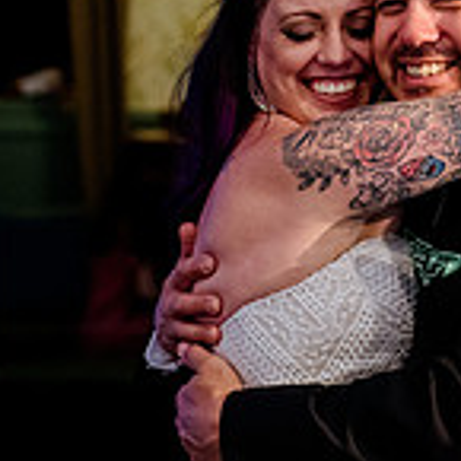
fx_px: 2983
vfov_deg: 8.8
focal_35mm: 198
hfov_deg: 8.8
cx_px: 224
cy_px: 186
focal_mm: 55
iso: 2000
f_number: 2.8
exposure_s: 1/100
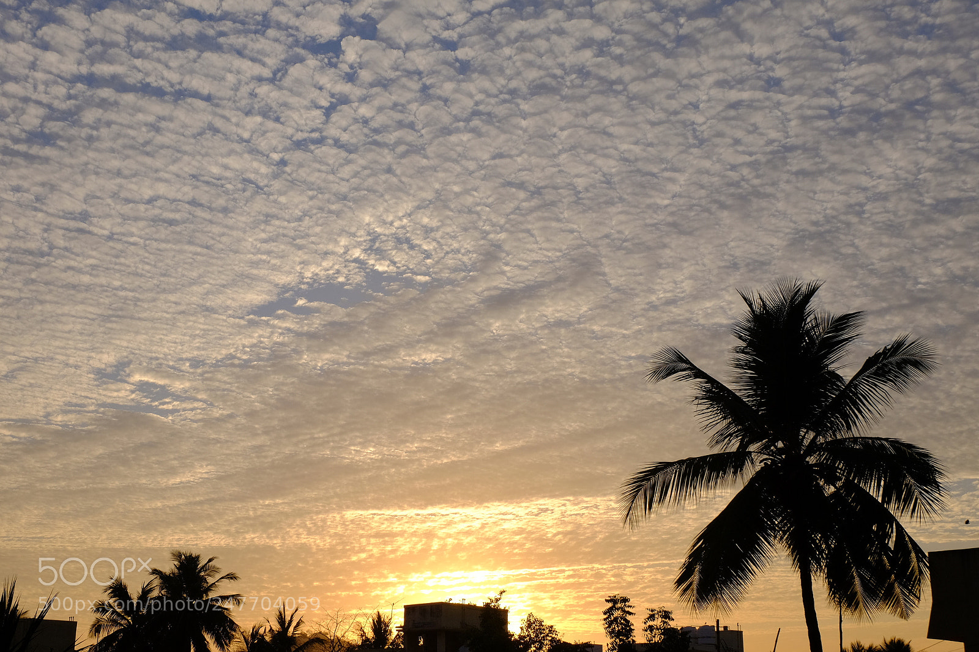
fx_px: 1196
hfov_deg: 44.5
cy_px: 326
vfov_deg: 30.5
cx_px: 490
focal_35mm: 44
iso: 320
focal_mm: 29.5
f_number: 9
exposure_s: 1/500
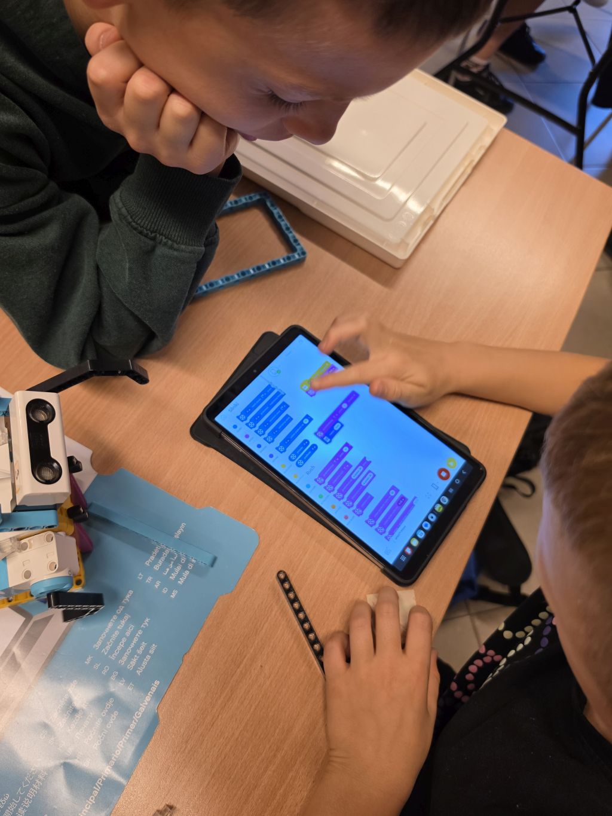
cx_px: 306
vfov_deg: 73.9
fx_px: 542
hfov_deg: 58.9
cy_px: 408
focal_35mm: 23
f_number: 1.4
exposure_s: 1/100
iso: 160
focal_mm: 6.5
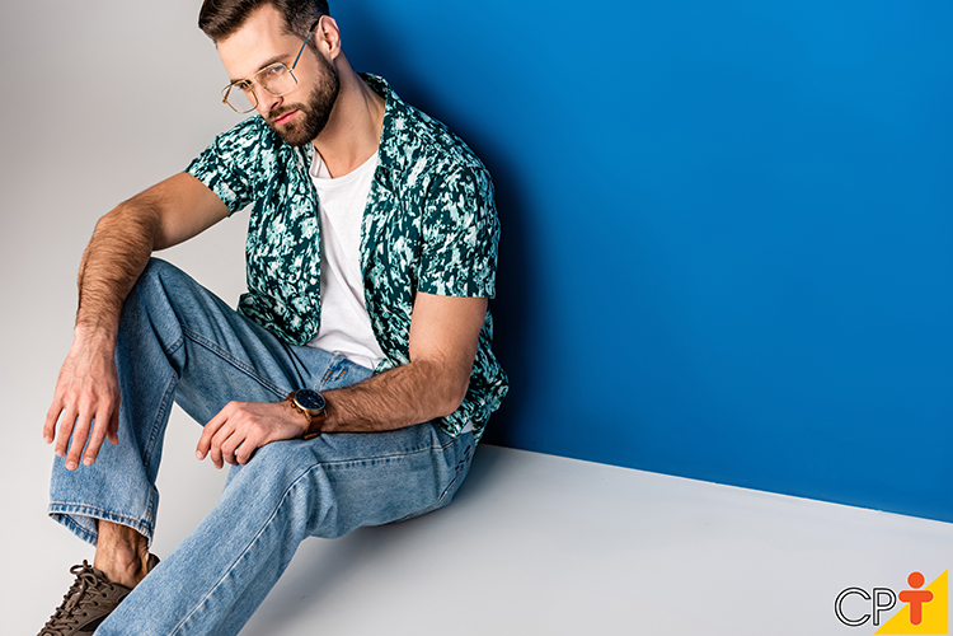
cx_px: 476
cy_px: 318
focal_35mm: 78
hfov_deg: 26.0
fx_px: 2065
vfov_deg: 17.5
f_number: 5
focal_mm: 78
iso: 320
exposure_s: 1/200
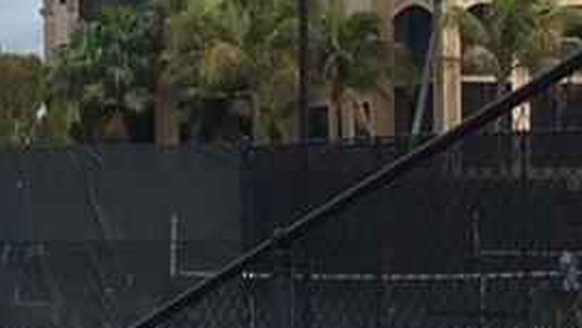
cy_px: 274
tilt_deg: -2.1
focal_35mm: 187
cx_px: 101
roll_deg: -0.5
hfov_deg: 11.5
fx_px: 2886
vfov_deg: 6.5
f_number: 2.2
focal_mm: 4.15
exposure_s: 1/2083
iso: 32
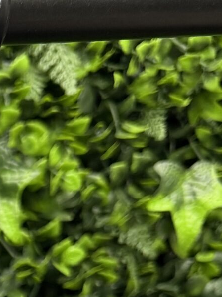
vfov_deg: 17.1
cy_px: 454
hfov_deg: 12.7
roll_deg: +2.9
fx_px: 882
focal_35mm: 103
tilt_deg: -20.6
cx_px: -213
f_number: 1.78
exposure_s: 1/84
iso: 200
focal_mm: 6.76
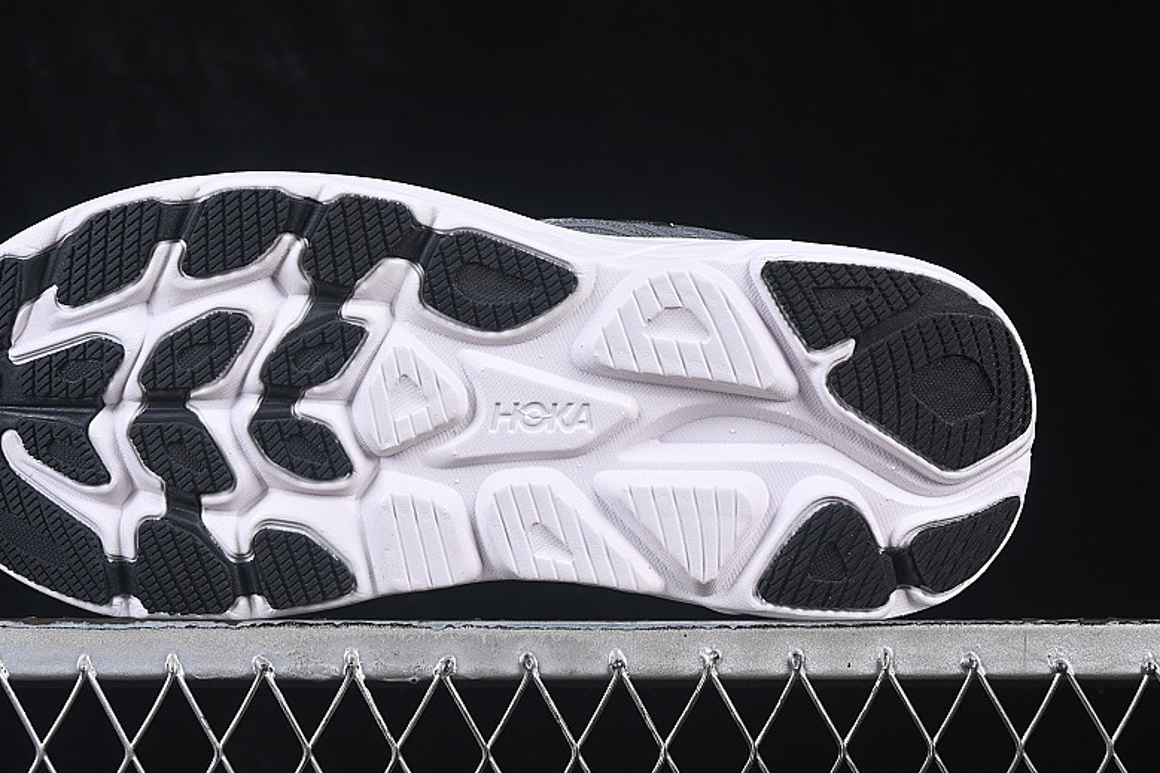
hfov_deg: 19.6
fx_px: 3350
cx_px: 484
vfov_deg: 13.1
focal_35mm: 104
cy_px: 287
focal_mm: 50
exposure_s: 1/80
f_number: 8
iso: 160
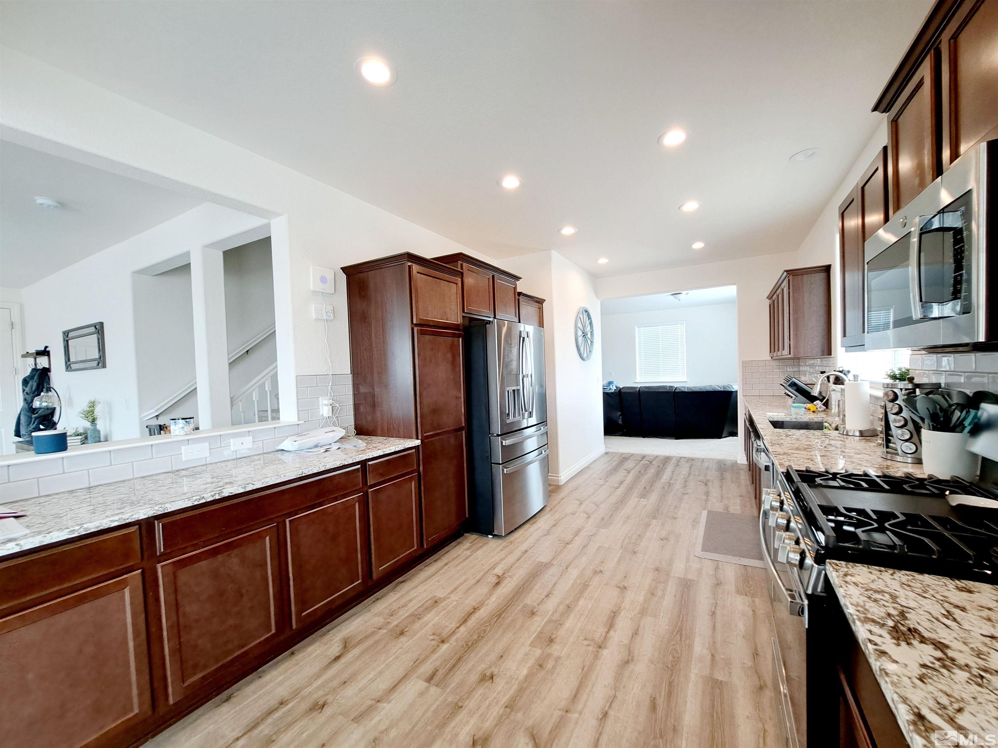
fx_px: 375
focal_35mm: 13
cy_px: 374
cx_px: 499
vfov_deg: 89.9
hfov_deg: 106.2
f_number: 2.2
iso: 80
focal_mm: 1.74
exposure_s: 1/40
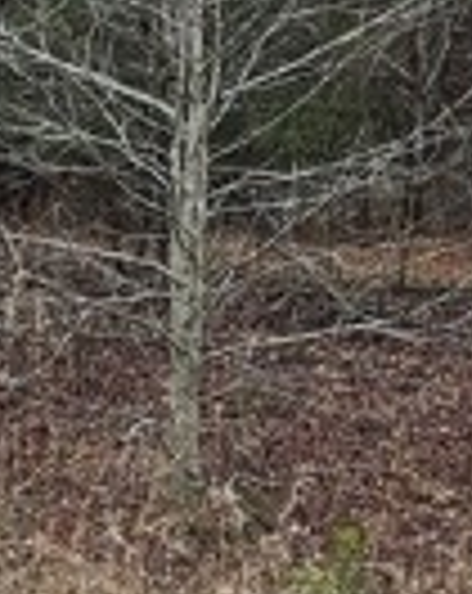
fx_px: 2295
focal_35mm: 131
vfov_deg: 14.7
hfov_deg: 10.3
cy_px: 392
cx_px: -620
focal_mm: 6.3
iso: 80
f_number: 1.7
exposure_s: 1/120
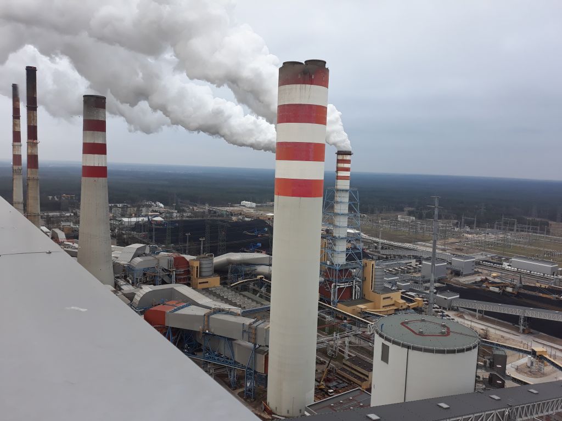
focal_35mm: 27
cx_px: 281
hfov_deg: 65.3
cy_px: 210
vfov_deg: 51.4
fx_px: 438
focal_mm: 3.71
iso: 50
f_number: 1.7
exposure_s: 1/120
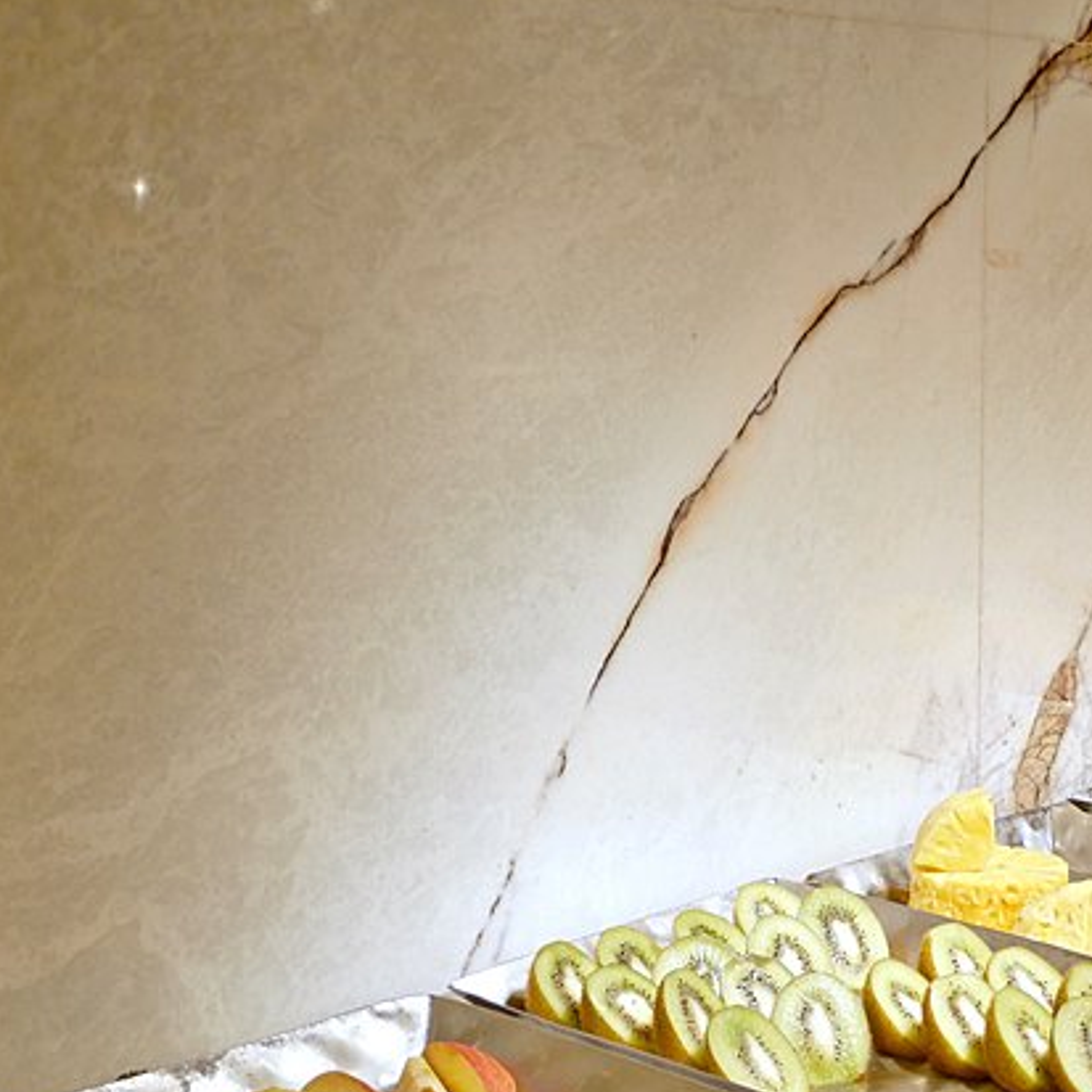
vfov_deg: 27.6
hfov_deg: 27.7
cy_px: 966
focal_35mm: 60
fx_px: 2141
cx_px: 952
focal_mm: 14
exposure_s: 1/250
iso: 200
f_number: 2.5
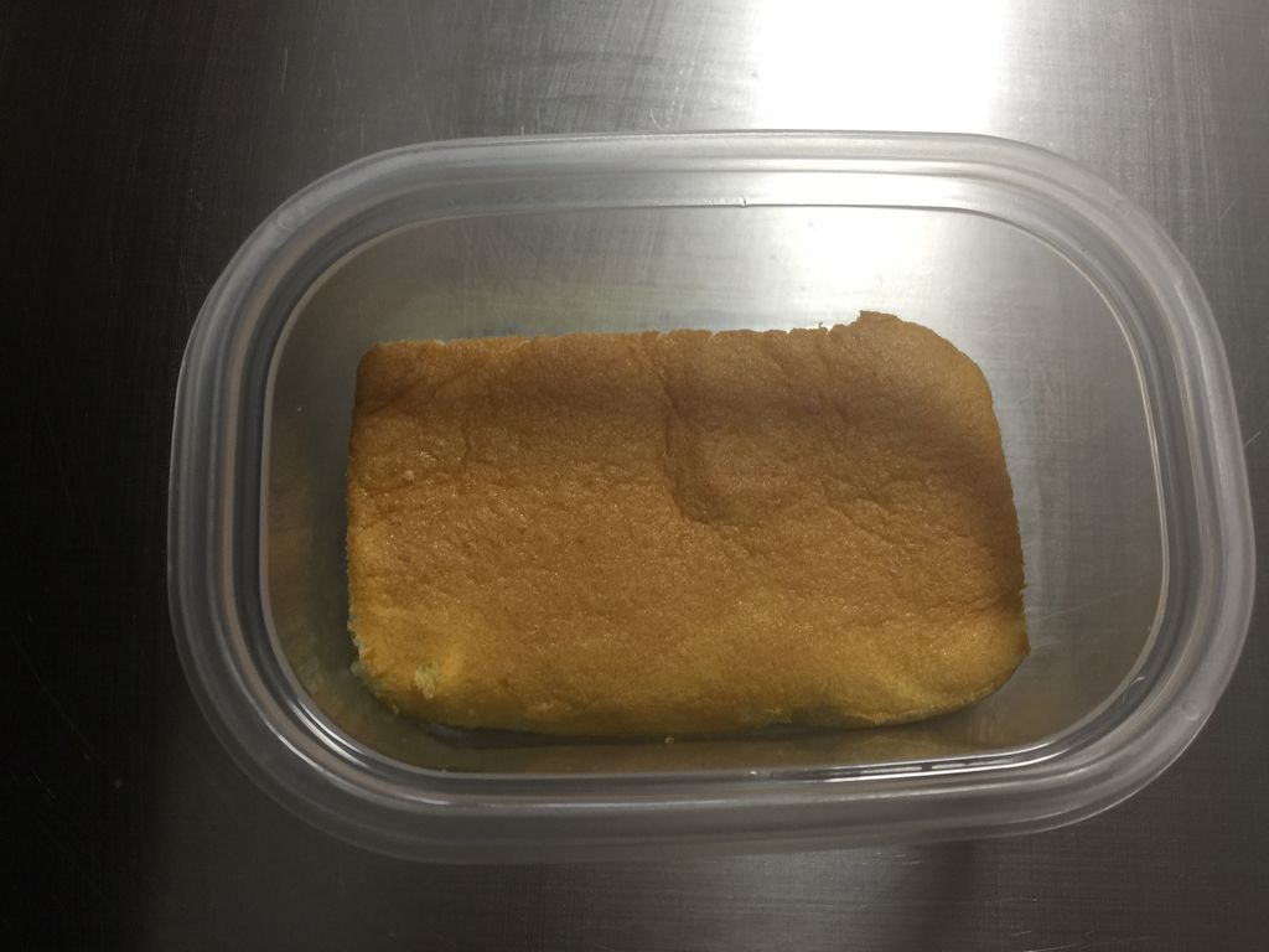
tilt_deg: -77.9
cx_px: 634
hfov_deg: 61.7
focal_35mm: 29
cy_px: 476
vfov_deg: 48.2
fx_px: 1063
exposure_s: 1/17
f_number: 2.2
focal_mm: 4.15
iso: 50
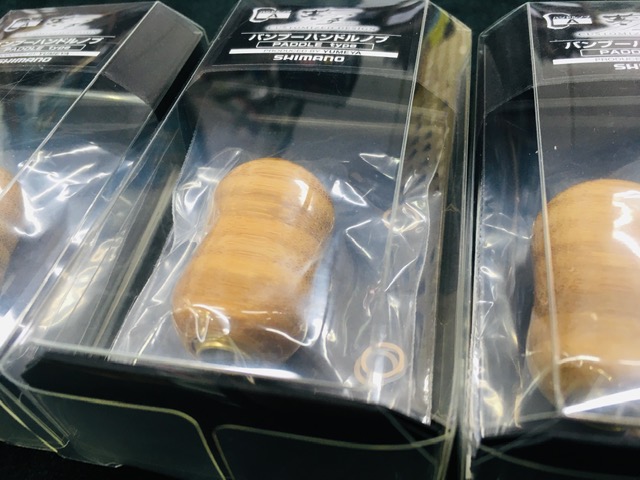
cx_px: 320
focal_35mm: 29
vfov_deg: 48.2
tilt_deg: -47.6
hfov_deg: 61.7
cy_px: 240
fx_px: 536
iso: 40
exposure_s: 1/30
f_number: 2.2
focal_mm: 4.15
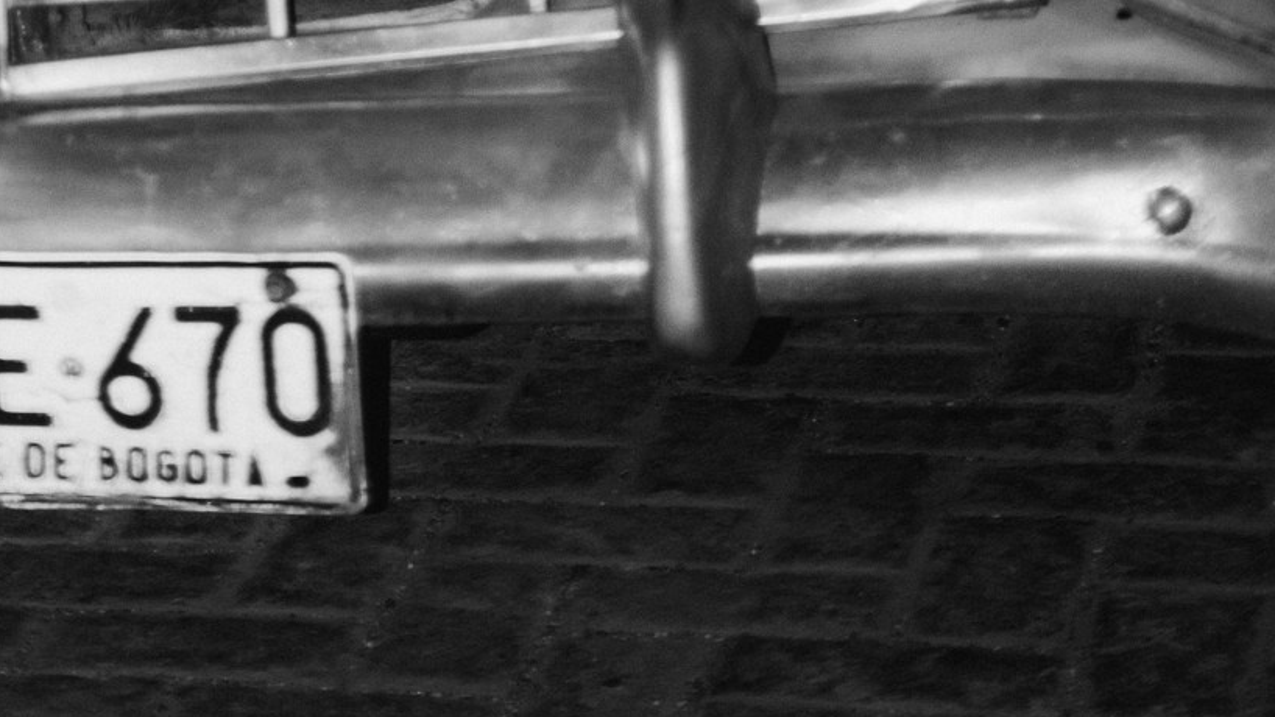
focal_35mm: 164
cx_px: 227
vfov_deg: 6.9
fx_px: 5544
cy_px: -1147
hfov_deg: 13.0
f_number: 1.8
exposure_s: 1/200
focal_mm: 50
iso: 400
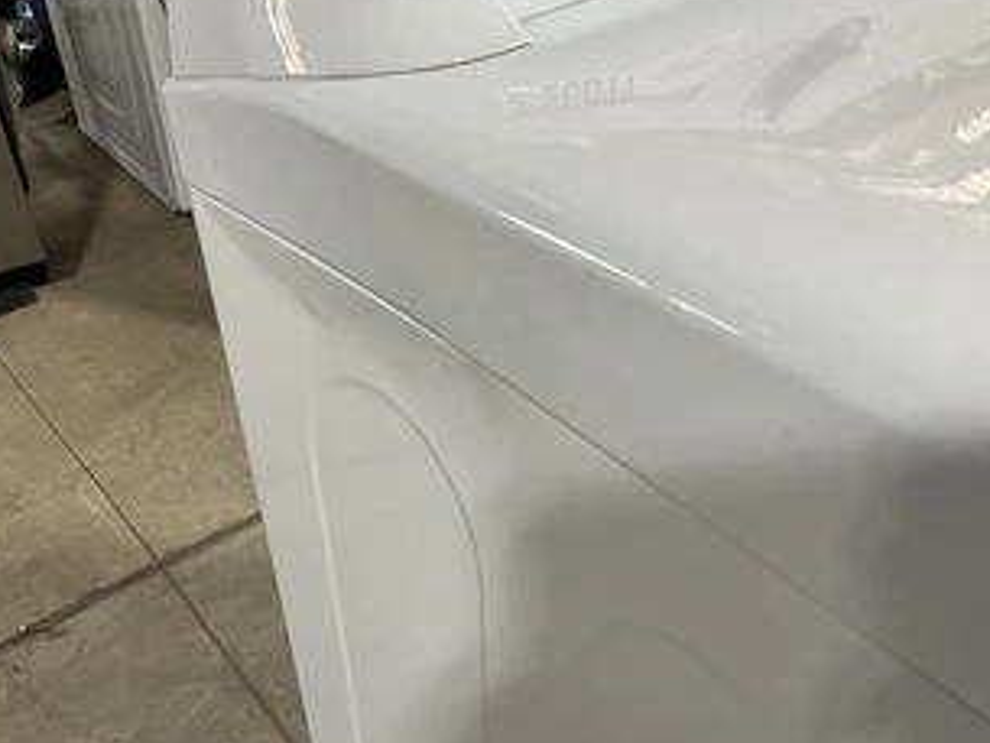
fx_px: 1087
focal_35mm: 38
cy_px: 438
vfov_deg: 37.6
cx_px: 451
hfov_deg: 48.9
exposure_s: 1/60
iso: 80
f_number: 1.8
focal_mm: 3
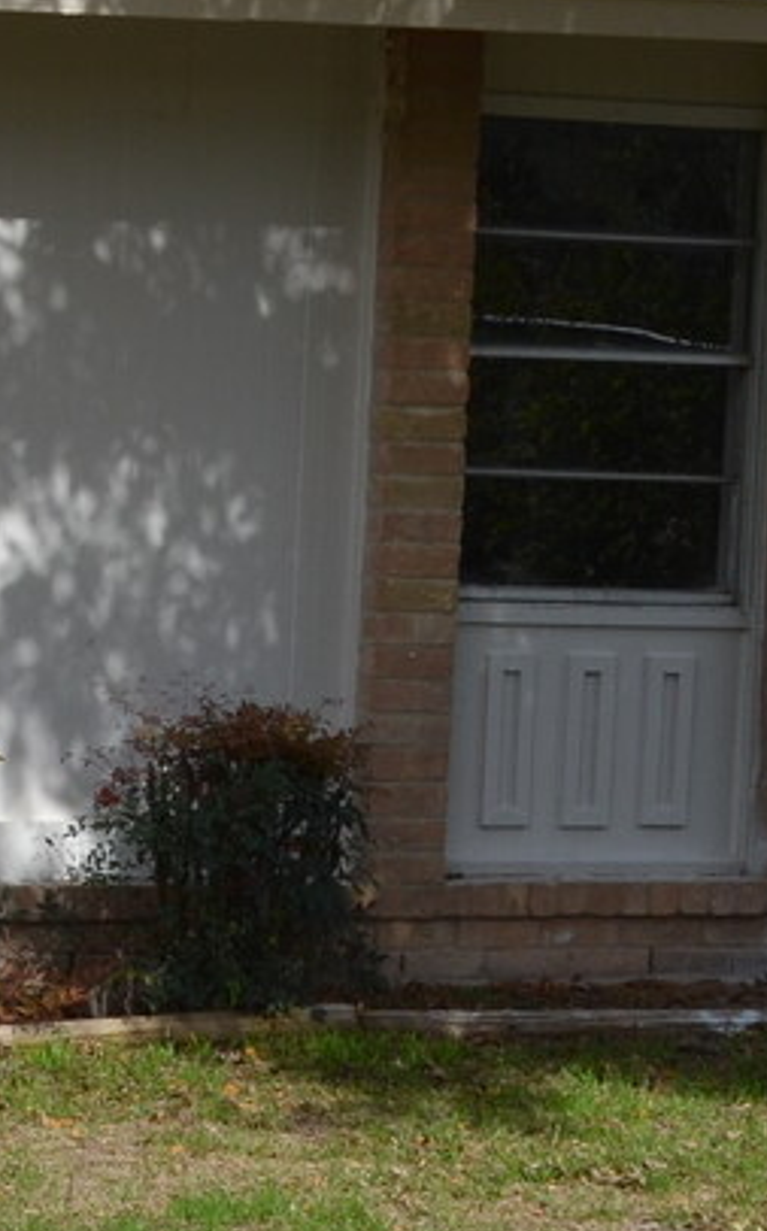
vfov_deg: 12.3
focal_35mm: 171
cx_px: -734
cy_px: 606
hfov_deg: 7.4
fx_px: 5731
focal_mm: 28
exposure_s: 1/320
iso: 100
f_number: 9
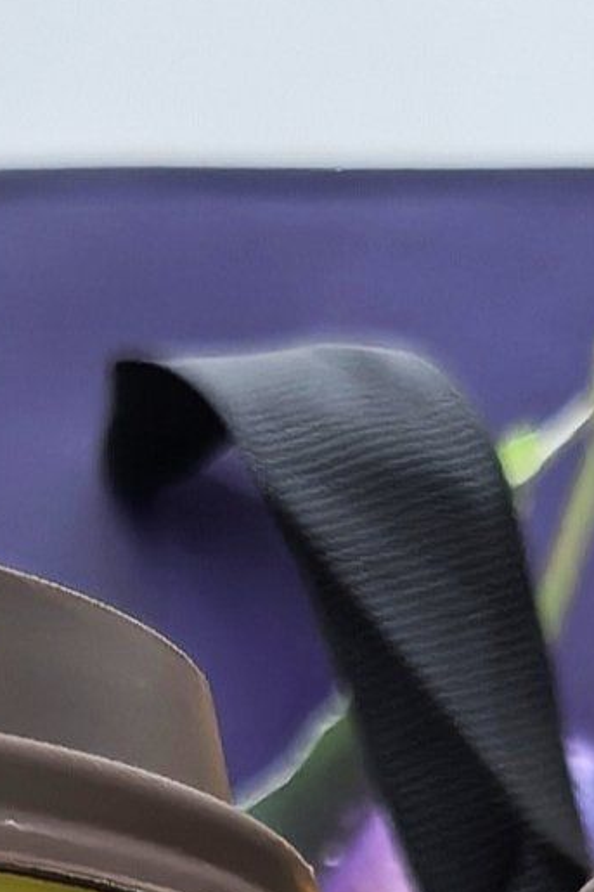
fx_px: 4780
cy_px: 2159
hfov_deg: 7.1
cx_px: 421
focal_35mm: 193
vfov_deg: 9.5
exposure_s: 1/100
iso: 160
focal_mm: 6.98
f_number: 2
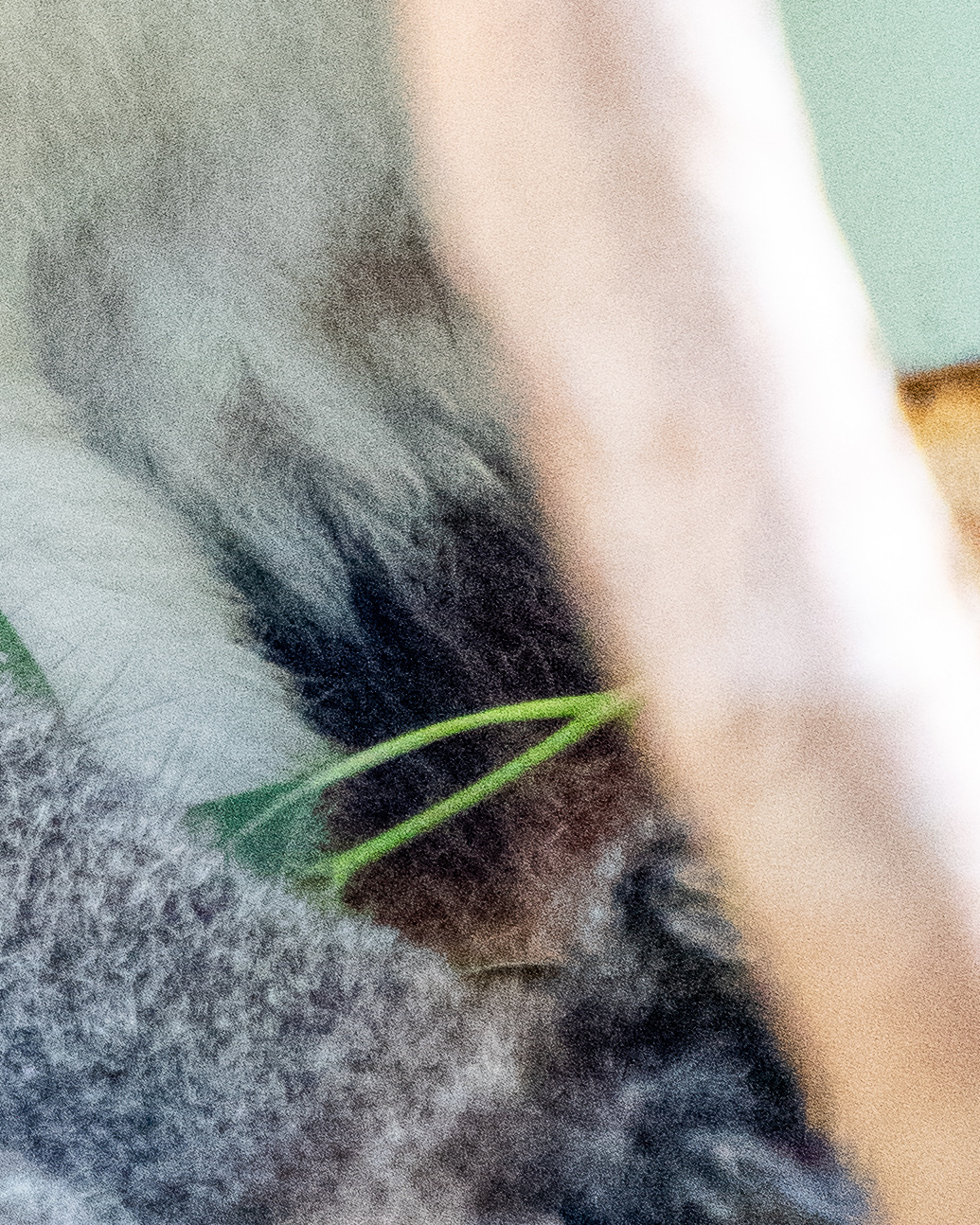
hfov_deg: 0.9
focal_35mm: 1632
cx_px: -895
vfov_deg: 1.2
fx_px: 59176
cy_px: 48
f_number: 6.3
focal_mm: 250
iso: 6400
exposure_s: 1/250
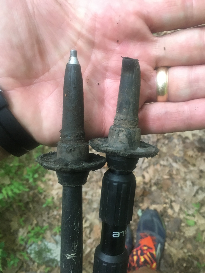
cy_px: 136
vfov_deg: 61.7
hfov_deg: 48.2
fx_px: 229
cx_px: 102
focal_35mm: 29
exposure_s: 1/20
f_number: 2.2
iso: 200
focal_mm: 4.15
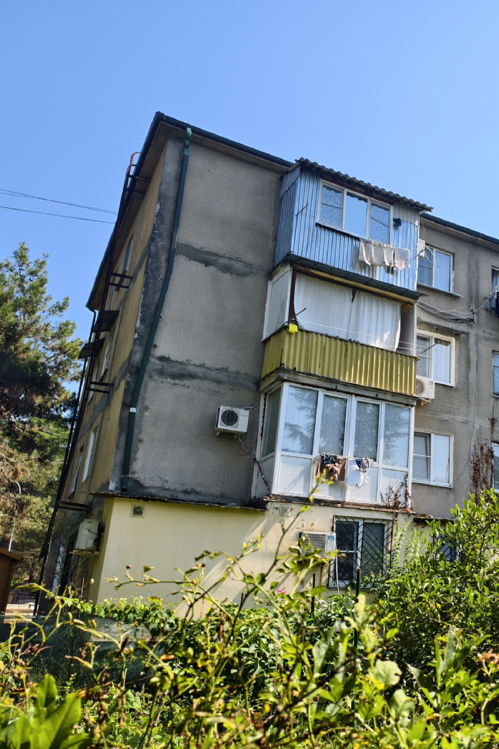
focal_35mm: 32
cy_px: 374
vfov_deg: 58.7
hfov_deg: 38.1
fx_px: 665
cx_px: 457
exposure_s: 1/879
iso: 71
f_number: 1.57
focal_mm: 6.54
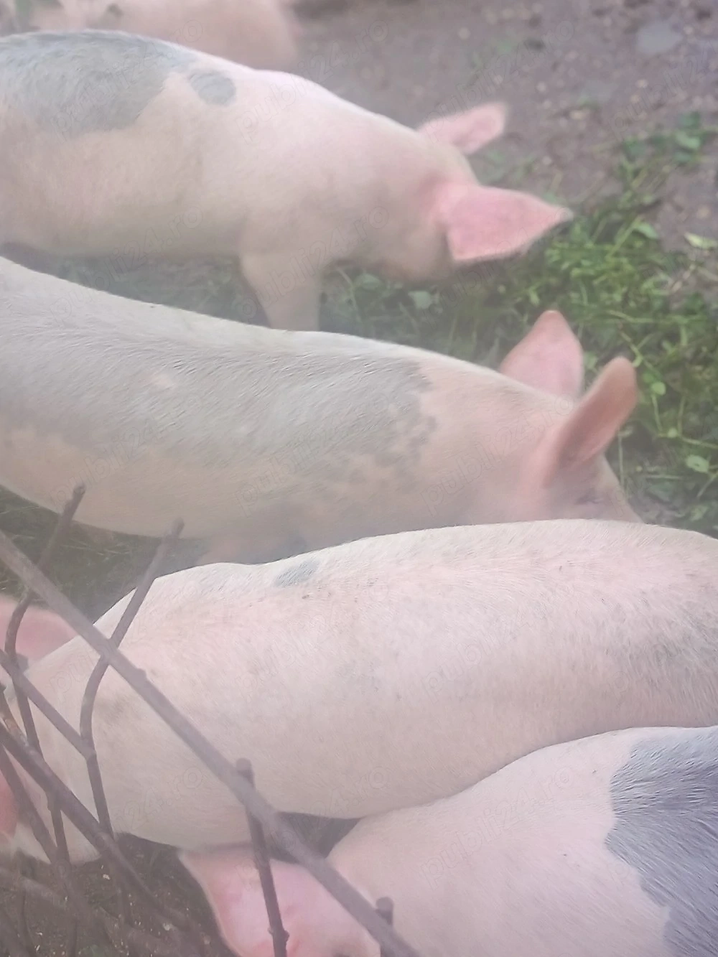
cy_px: 478
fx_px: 1327
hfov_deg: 30.3
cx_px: 359
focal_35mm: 48
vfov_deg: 39.7
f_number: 4
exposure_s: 1/100
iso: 584
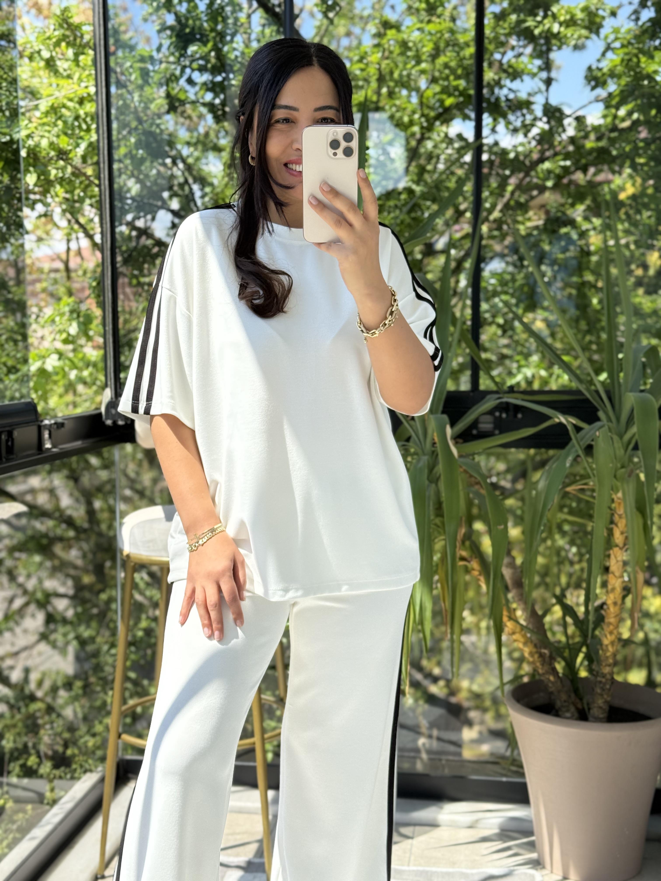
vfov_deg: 39.7
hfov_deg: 30.3
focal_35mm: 48
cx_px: 330
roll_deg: -0.1
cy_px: 440
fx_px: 1222
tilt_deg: -21.2
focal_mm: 6.76
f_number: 1.78
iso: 80
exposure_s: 1/855
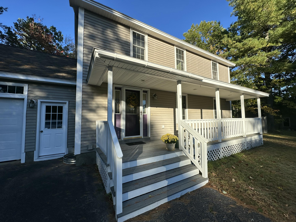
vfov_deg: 85.7
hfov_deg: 102.1
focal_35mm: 14
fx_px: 120
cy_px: 111
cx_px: 148
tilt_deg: +4.2
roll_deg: +0.5
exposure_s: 1/1261
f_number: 2.2
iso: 50
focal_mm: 2.22
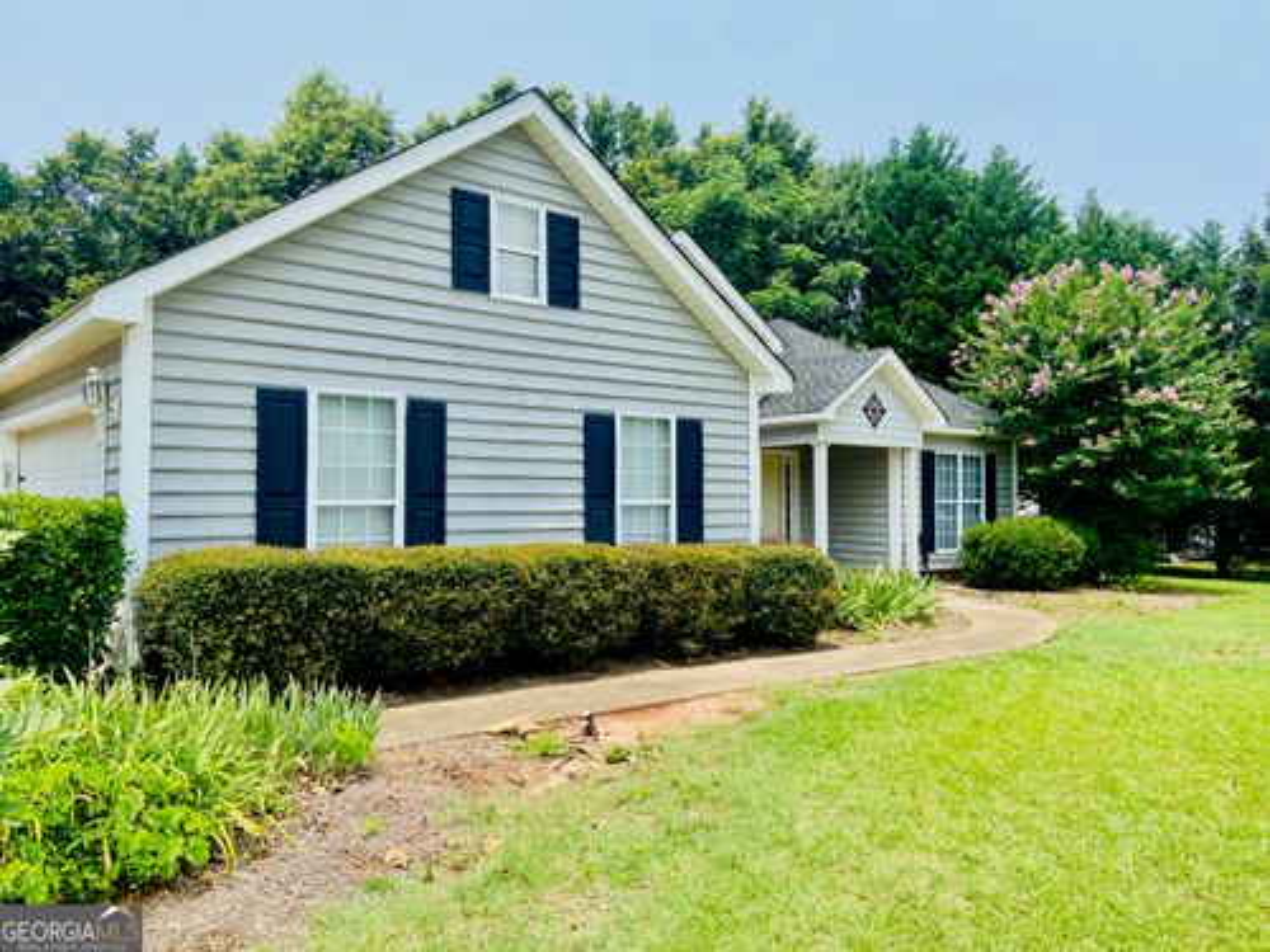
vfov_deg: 53.1
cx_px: 635
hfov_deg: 67.3
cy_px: 476
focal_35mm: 26
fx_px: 954
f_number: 1.8
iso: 32
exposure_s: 1/2028
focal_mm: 4.25
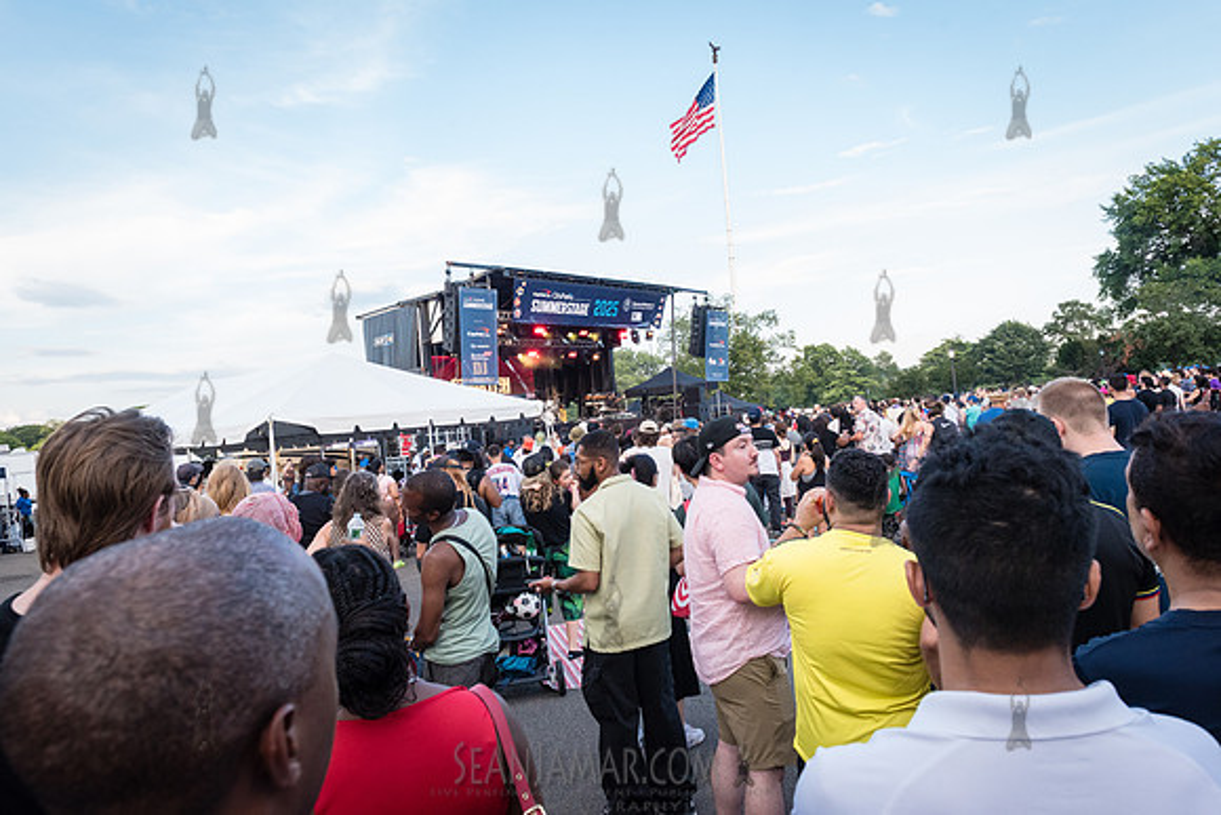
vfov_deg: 53.2
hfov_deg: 73.7
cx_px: 610
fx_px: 814
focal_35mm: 24
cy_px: 408
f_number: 7.1
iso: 2000
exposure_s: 1/320
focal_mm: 24
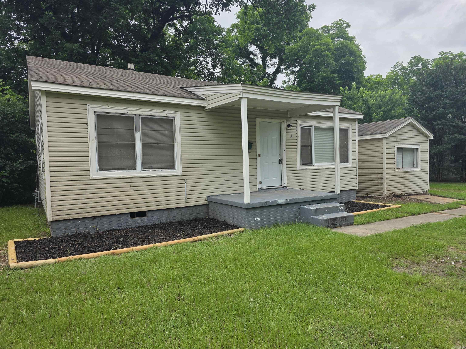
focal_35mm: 23
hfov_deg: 73.9
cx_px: 233
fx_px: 310
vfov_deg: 58.9
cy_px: 174
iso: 80
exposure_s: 1/3891
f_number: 1.7
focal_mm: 6.3
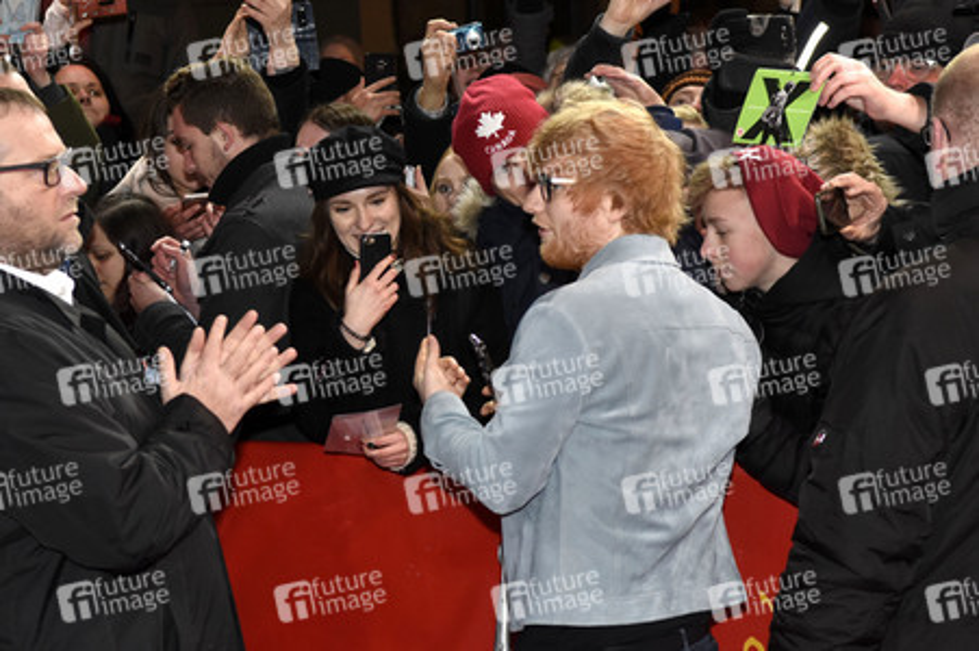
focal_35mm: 82
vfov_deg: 16.5
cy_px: 326
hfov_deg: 24.6
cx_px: 490
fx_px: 2242
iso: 1250
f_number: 5
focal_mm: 55
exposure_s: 1/320
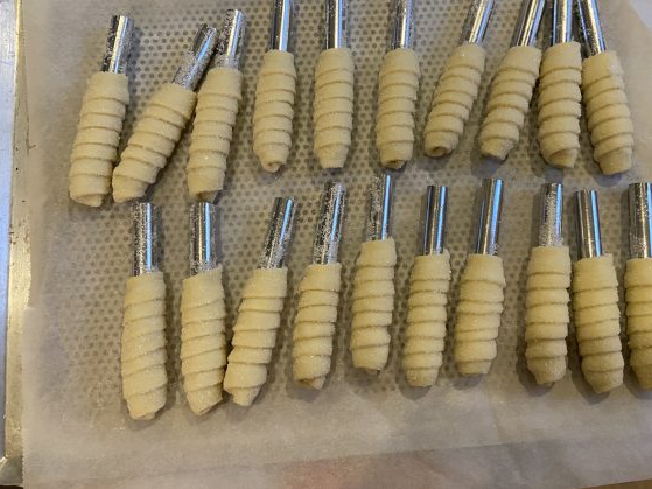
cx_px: 346
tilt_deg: -78.9
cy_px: 198
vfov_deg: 45.2
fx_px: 584
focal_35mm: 31
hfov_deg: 58.3
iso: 400
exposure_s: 1/50
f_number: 1.8
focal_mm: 4.25
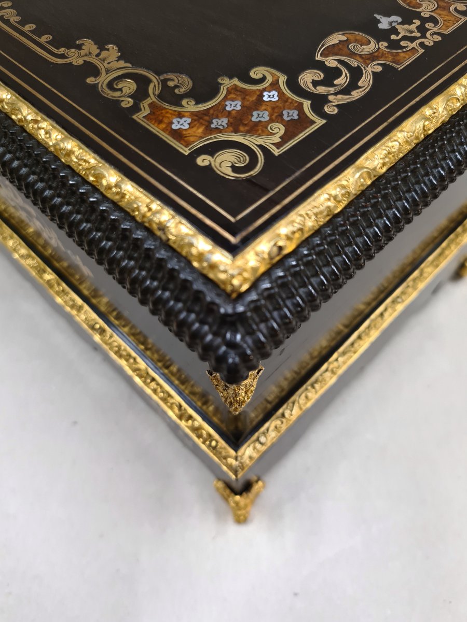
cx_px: 234
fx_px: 468
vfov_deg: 67.3
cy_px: 311
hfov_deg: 53.1
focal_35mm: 26
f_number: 1.8
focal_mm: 5.4
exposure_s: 1/50
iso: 200
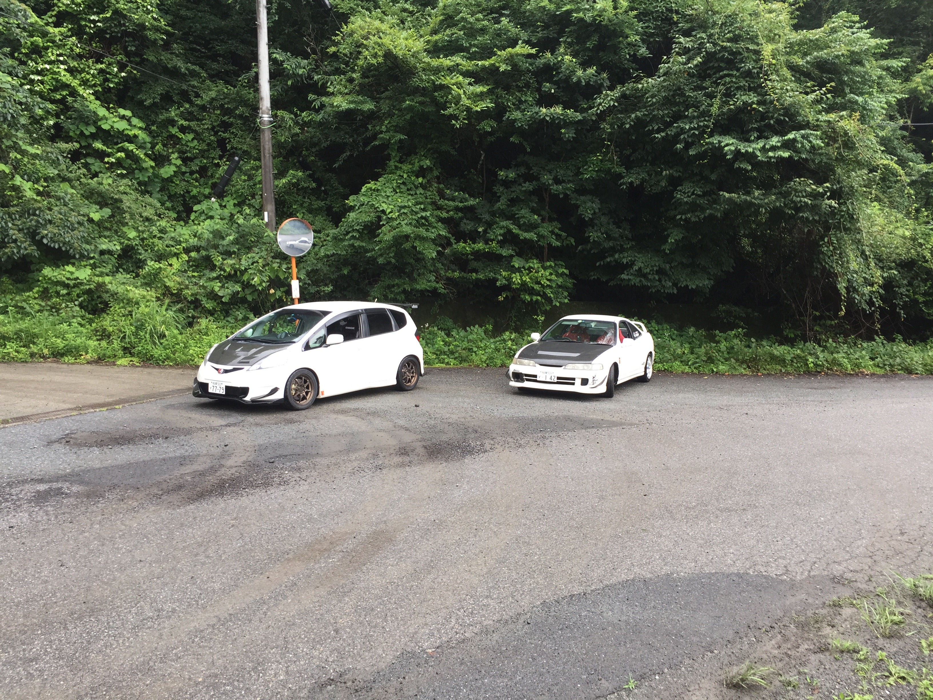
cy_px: 350
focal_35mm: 29
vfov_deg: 48.2
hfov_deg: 61.7
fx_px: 782
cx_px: 466
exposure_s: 1/136
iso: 32
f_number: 2.2
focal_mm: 4.15
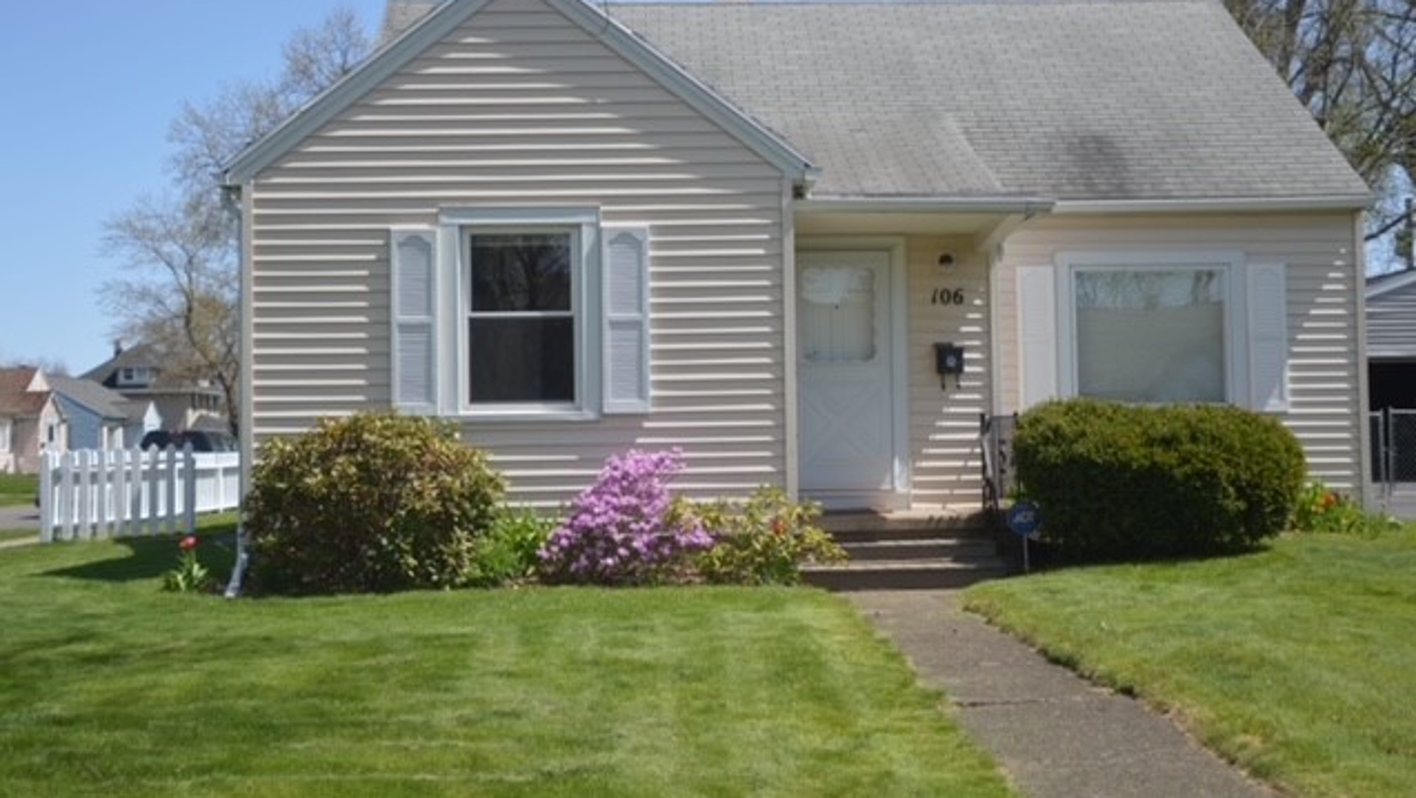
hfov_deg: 49.4
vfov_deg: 29.0
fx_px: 1540
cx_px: 707
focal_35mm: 41
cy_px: 391
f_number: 3.8
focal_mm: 26
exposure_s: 1/800
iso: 100
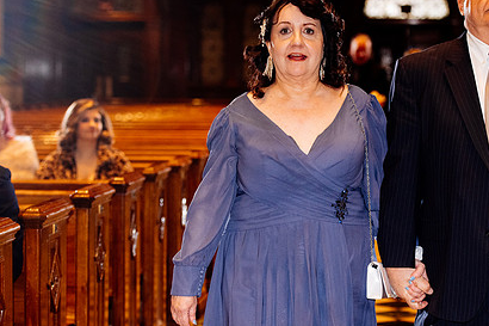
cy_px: 165
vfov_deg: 10.6
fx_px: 1751
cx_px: 339
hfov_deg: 15.8
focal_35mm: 129
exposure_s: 1/200
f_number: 3.5
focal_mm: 78
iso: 2000
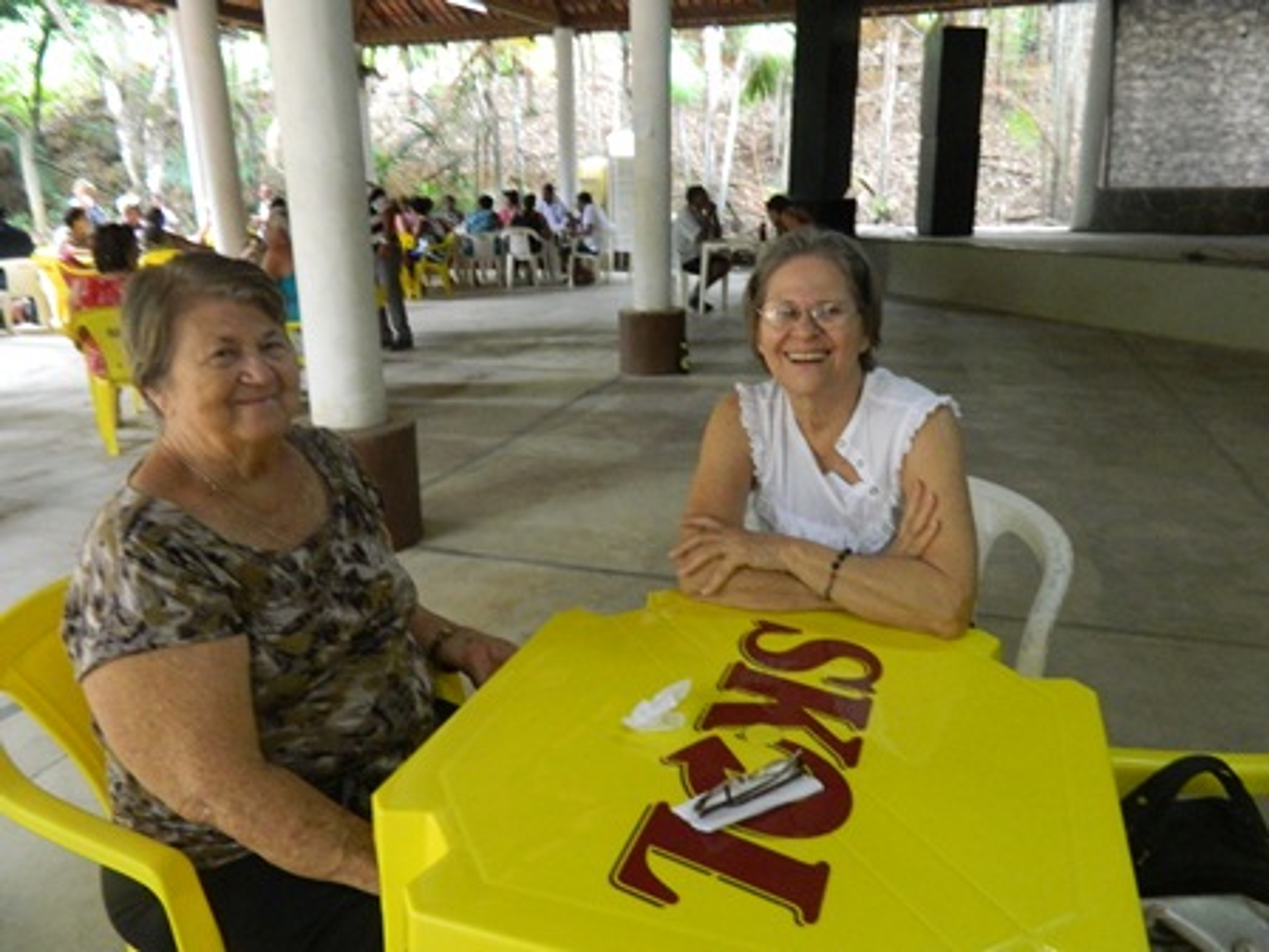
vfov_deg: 54.9
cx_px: 634
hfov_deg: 69.4
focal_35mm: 25
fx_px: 916
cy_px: 476
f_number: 3.1
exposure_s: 1/25
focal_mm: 4.5
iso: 400
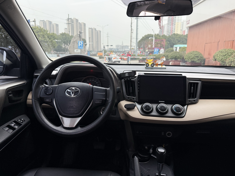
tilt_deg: -9.3
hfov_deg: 71.6
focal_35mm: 24
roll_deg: -1.3
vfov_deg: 56.8
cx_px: 118
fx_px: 163
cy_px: 88
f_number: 1.78
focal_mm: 6.76
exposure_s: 1/60
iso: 200
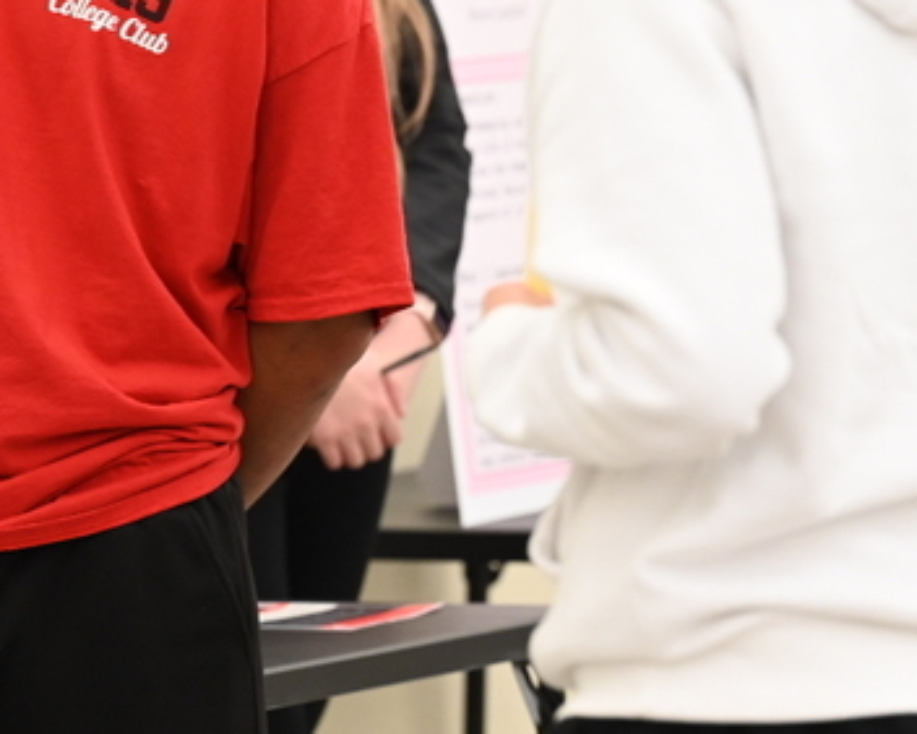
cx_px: 3
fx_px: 11867
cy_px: 111
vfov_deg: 3.5
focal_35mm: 437
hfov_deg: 4.4
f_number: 4.5
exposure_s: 1/160
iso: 2000
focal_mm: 160
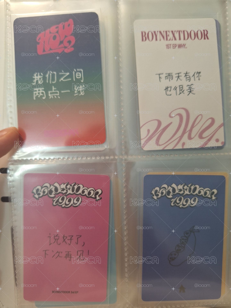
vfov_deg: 73.9
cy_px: 154
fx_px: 205
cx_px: 116
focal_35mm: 23
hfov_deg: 58.9
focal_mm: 5.54
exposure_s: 1/40
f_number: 1.8
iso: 125
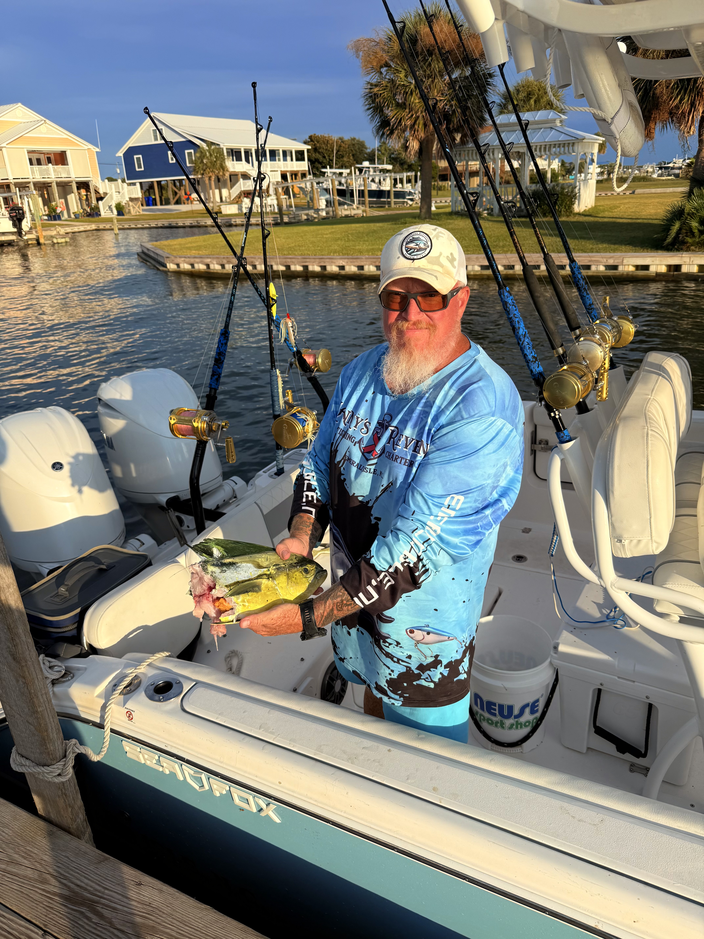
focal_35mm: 24
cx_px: 352
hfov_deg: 56.8
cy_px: 470
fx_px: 651
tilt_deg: -21.1
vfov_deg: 71.6
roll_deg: +1.5
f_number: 1.78
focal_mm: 6.76
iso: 80
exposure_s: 1/4673
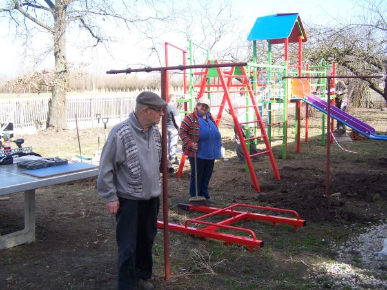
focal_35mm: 38
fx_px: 425
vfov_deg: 37.7
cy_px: 145
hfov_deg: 49.0
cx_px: 194
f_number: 2.8
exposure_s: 1/320
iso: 80
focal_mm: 6.3
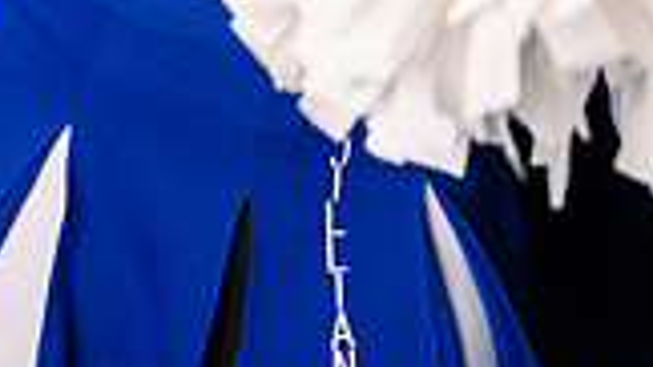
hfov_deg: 16.7
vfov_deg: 8.7
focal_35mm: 128
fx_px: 2216
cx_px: 246
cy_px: -484
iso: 250
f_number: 4.5
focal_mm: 44
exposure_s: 1/250
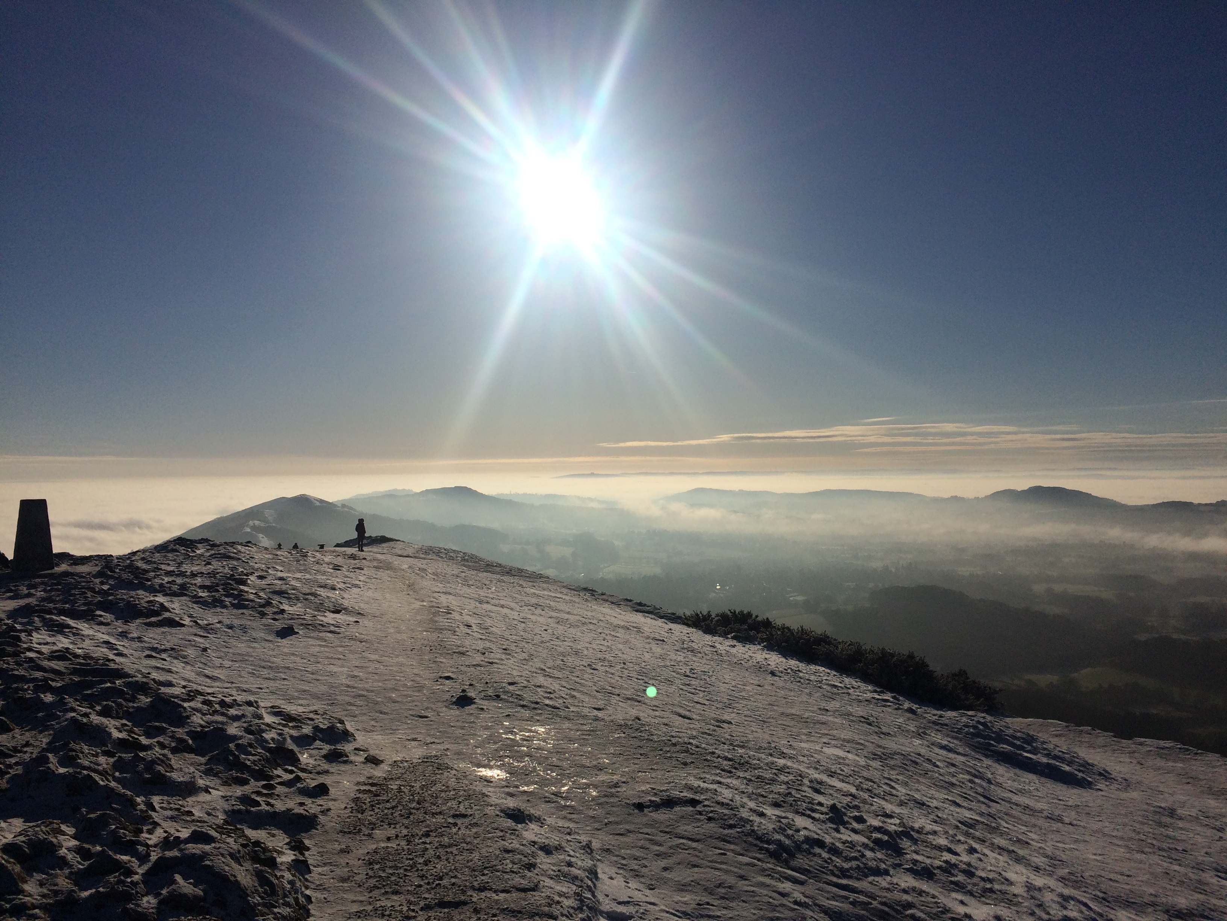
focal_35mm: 29
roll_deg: +2.8
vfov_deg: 48.2
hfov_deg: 61.7
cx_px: 614
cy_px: 460
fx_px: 1028
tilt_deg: +1.2
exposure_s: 1/20833
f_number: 2.2
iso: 40
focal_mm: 4.15
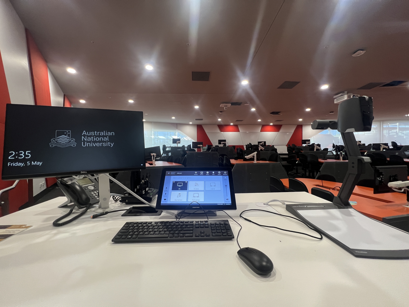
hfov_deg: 106.2
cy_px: 154
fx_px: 154
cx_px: 204
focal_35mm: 13
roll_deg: +0.1
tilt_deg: -2.0
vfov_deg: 89.9
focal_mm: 1.57
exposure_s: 1/100
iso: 250
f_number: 1.8
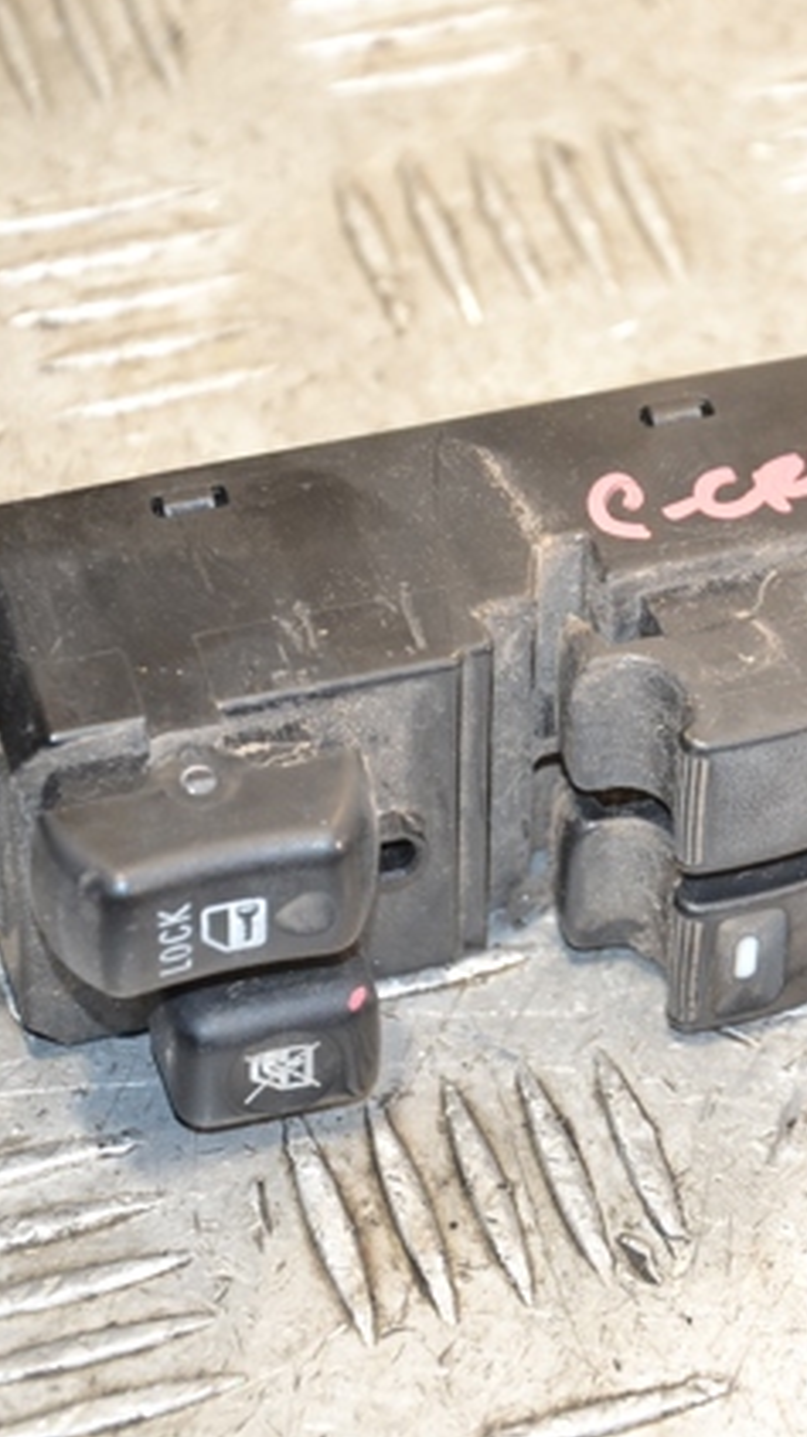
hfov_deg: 6.8
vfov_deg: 12.0
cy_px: 715
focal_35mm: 179
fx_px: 6810
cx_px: 684
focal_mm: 75
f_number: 5.3
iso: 800
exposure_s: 1/80
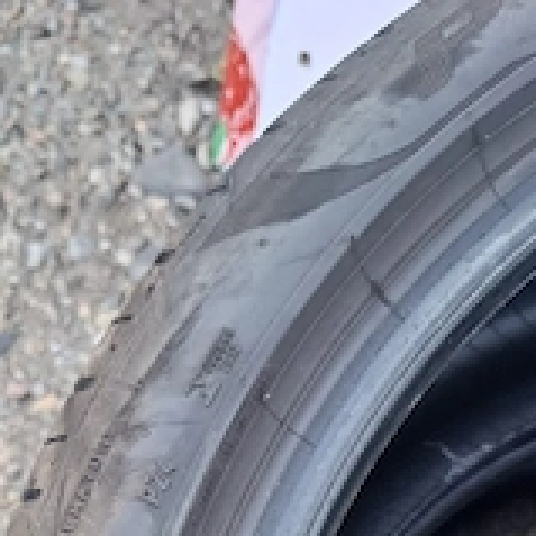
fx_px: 893
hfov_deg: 33.3
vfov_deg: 29.5
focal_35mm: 51
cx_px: 233
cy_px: 617
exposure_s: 1/100
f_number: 1.8
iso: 64
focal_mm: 5.54
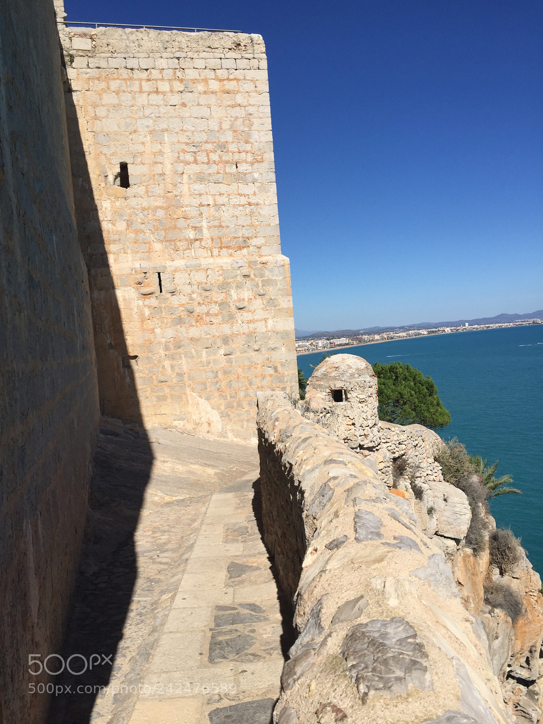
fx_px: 607
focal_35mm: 29
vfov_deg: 61.7
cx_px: 272
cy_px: 362
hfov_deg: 48.2
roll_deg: +4.4
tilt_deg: -0.8
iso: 32
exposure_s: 1/3597
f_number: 2.2
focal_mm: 4.15
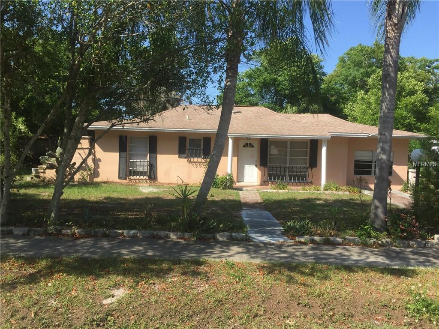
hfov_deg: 61.7
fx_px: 368
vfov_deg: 48.2
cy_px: 164
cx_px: 220
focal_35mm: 29
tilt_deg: -3.6
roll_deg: -2.4
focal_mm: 4.15
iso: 32
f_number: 2.2
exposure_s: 1/1199
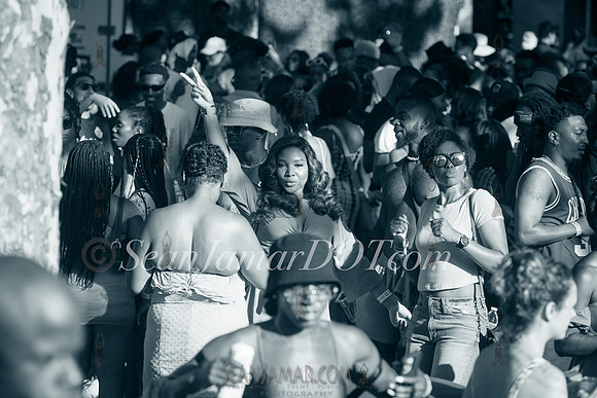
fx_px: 2239
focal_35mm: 135
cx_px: 298
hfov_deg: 15.2
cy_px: 199
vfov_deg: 10.2
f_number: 4
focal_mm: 135
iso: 320
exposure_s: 1/1250
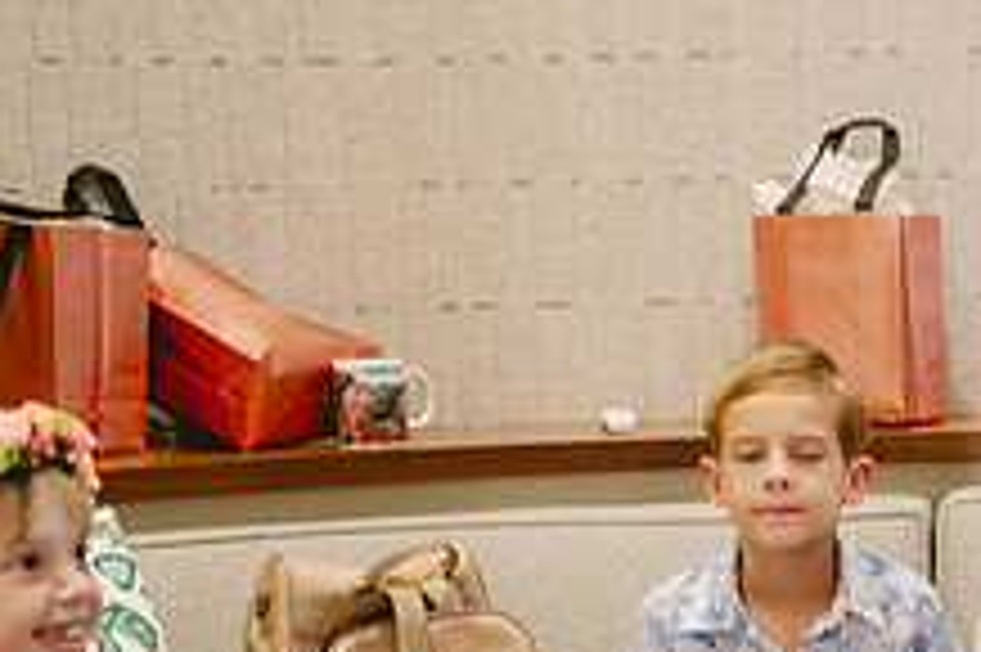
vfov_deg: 13.4
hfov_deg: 19.2
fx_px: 2750
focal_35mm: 101
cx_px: 1158
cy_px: 603
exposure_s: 1/250
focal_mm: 36
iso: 1600
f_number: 2.8
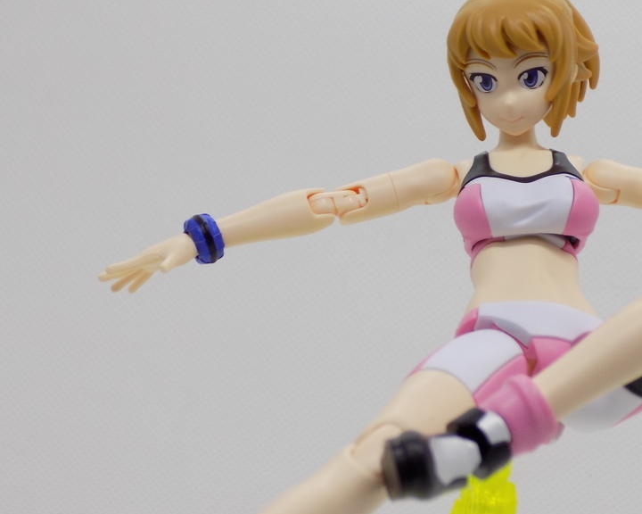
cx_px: 392
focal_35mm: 96
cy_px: 329
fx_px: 1824
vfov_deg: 16.0
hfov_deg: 19.9
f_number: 4
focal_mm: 10.5
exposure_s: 1/40
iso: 80
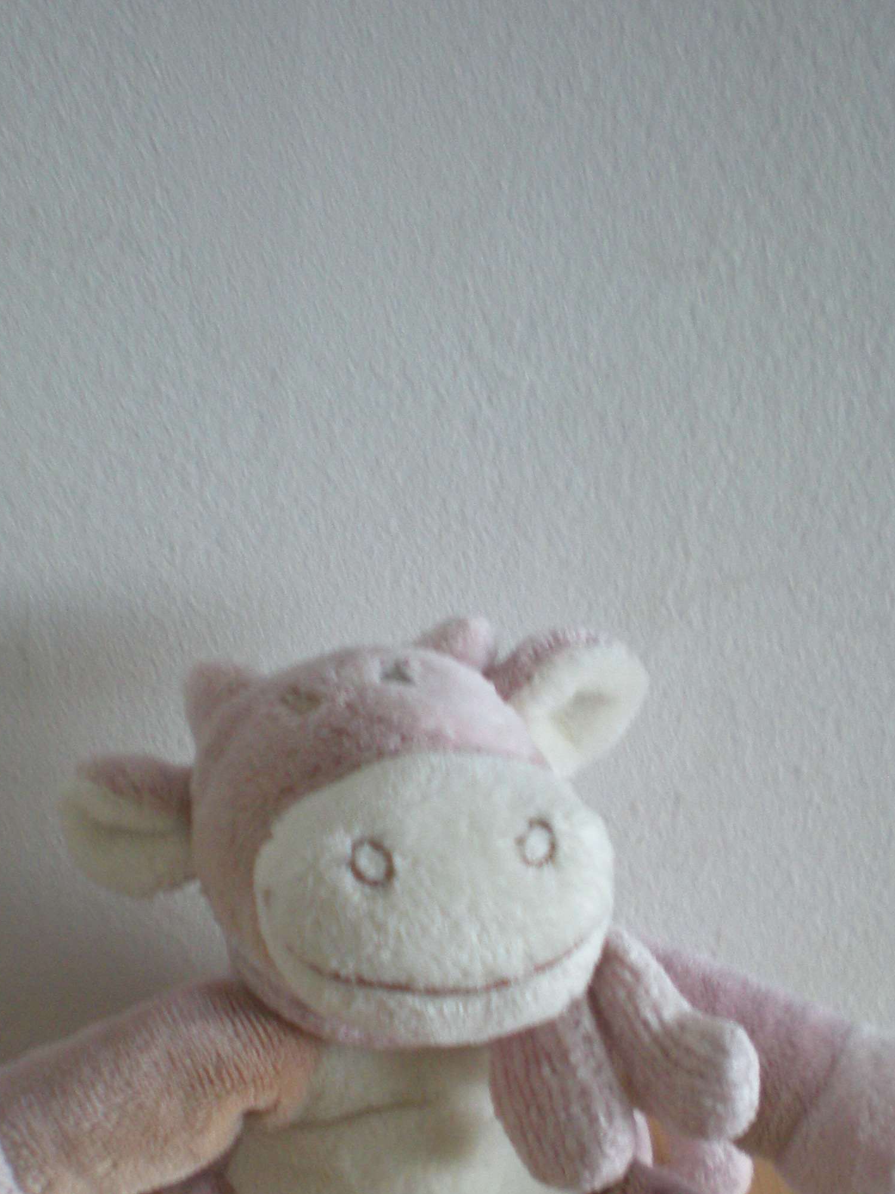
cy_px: 915
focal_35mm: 62
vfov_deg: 30.6
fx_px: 2138
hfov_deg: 23.6
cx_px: 397
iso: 200
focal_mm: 6.3
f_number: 3.1
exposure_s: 1/20.5
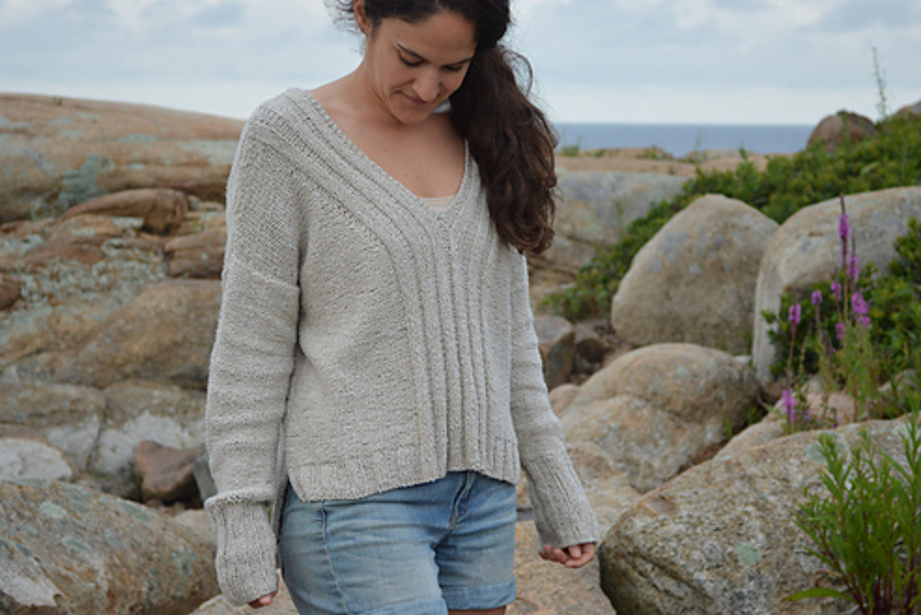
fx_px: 1868
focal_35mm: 73
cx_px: 456
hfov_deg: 27.7
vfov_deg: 18.7
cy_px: 308
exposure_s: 1/40
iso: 400
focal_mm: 48
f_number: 5.6
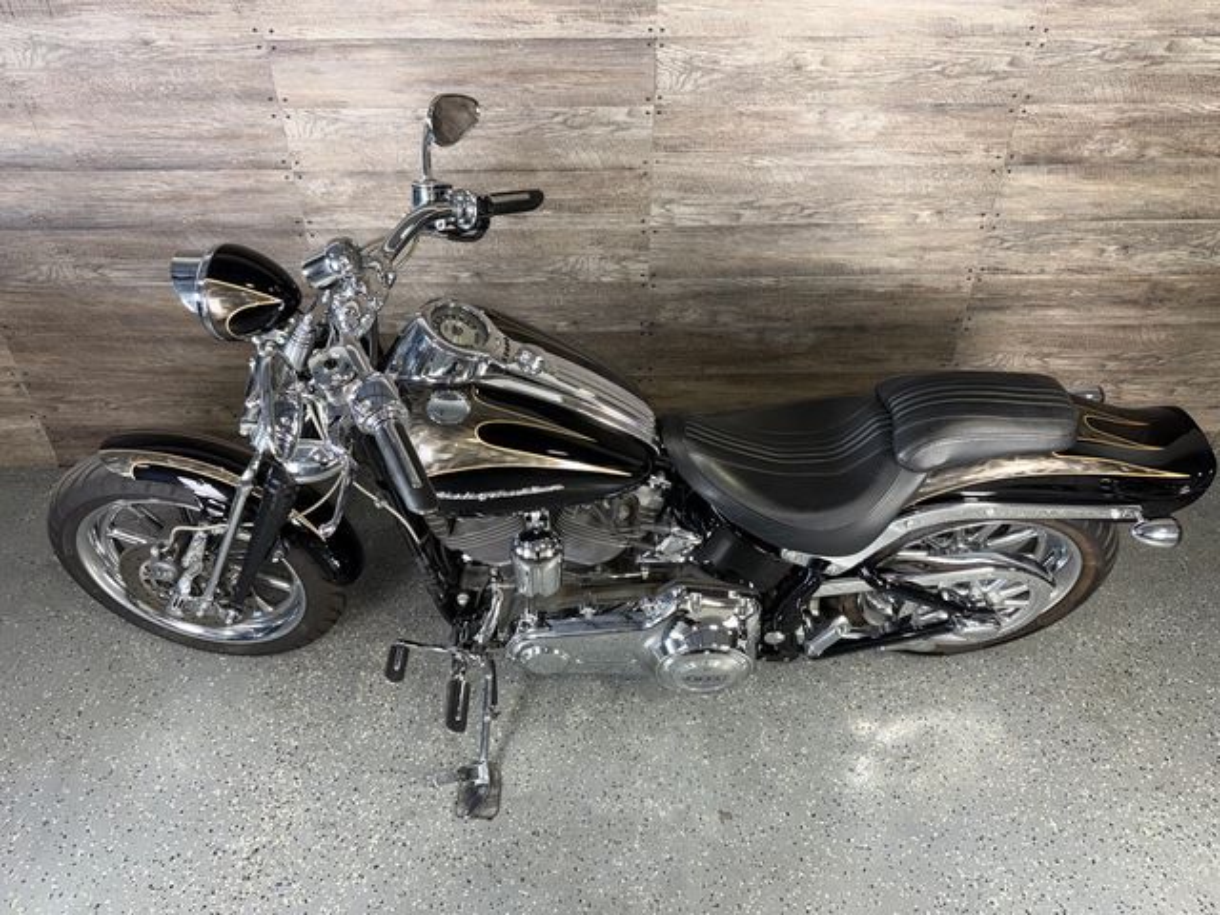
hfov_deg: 71.6
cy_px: 458
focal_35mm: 24
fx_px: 846
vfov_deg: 56.8
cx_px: 610
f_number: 1.78
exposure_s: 1/27
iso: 80
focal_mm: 6.76
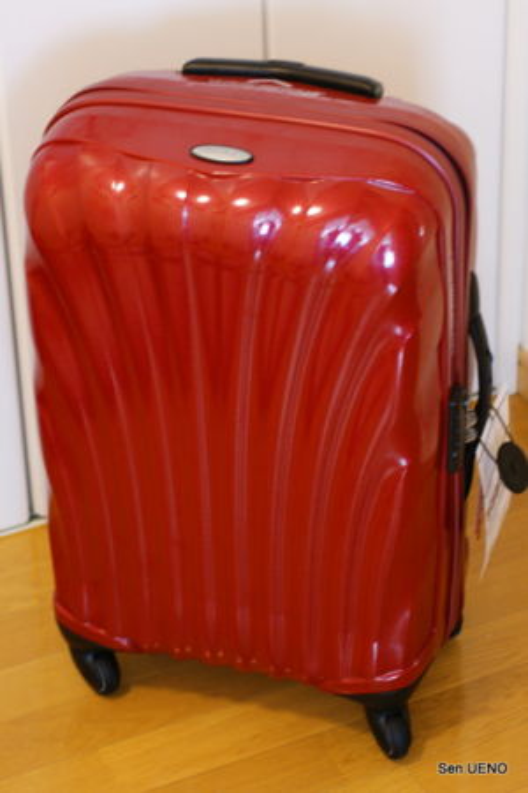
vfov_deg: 27.0
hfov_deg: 18.2
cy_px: 396
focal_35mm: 75
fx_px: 1650
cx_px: 264
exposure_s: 1/25
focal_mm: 50
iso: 400
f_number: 2.8
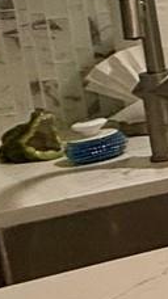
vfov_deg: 19.2
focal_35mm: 107
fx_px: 849
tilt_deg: -8.8
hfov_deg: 5.3
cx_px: 991
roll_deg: +0.2
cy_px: -31
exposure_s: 1/120
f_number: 2.2
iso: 200
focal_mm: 2.22
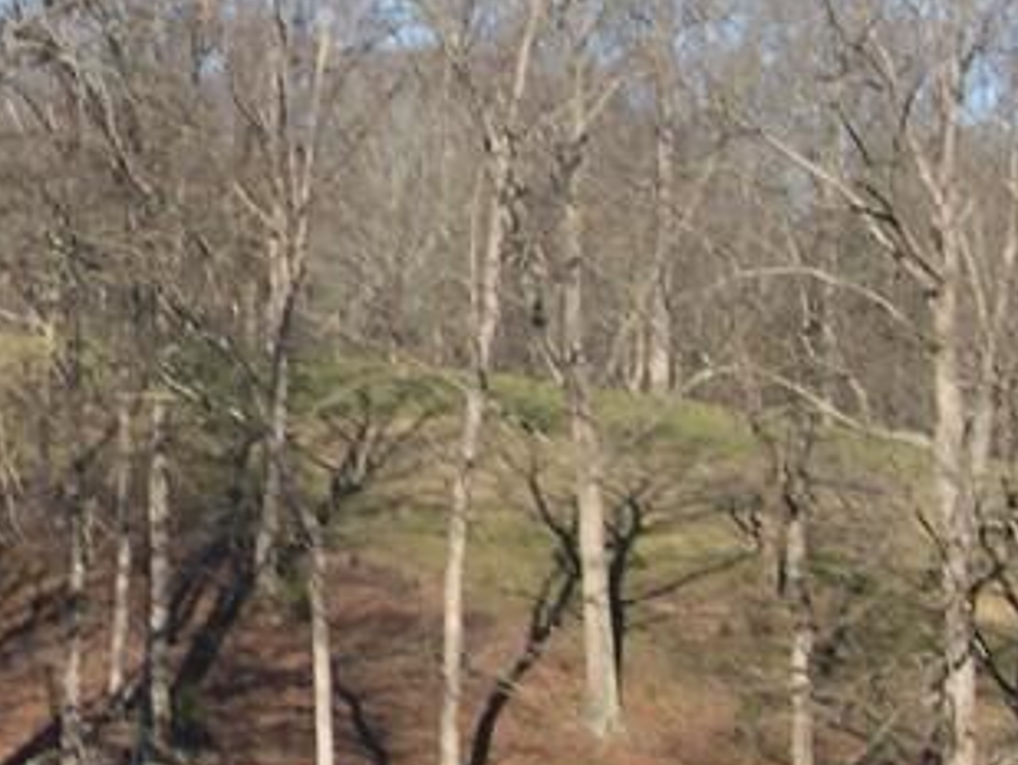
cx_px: -82
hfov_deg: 15.3
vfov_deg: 11.8
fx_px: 3707
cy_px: 231
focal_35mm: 126
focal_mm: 8
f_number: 7.6
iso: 100
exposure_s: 1/136
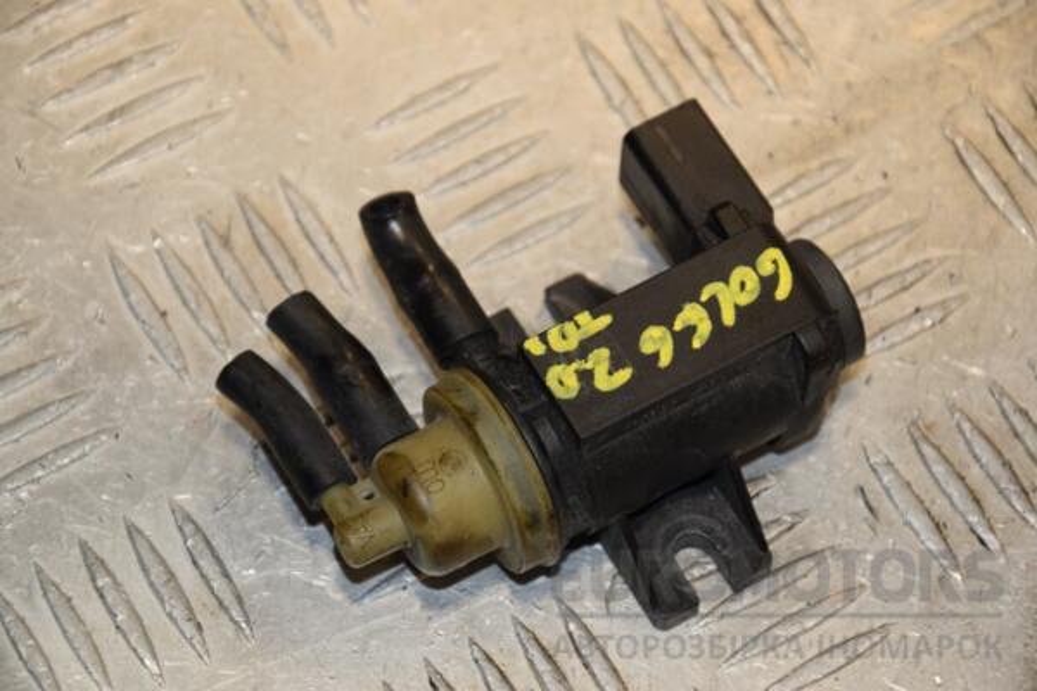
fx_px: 4537
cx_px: 518
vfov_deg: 8.7
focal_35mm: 158
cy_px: 346
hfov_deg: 13.0
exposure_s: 1/200
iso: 800
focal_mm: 105
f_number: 7.1
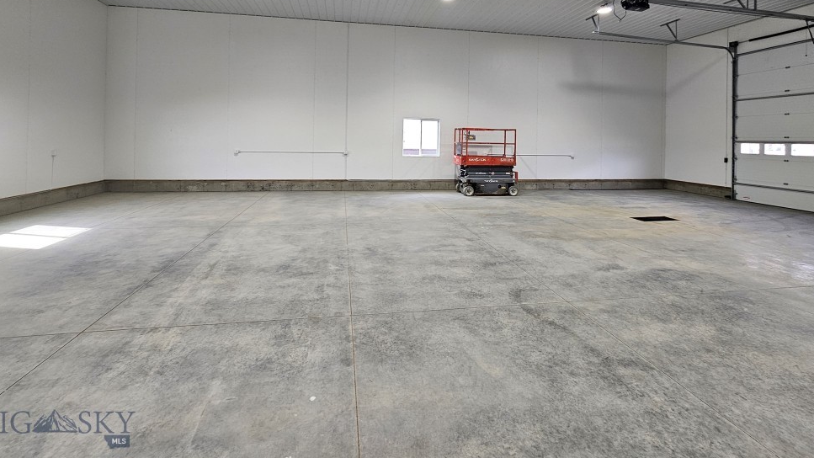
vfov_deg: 67.6
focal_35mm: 15
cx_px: 402
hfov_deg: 103.0
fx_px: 324
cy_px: 136
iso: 50
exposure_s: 1/60
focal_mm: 2.2
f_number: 2.2
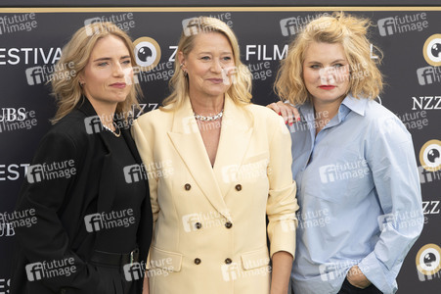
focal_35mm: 126
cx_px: 212
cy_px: 147
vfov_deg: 10.8
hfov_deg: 16.2
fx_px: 1547
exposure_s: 1/200
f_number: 5.6
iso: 400
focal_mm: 118
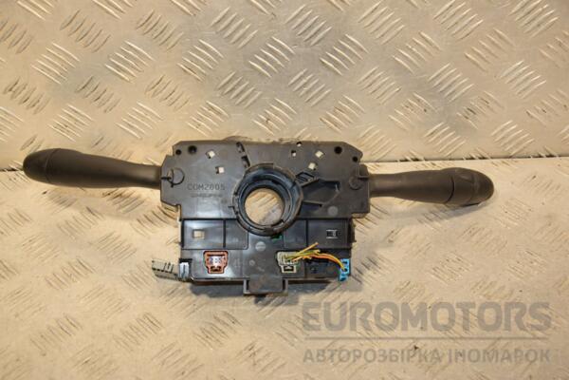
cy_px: 190
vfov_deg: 22.6
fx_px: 948
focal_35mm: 60
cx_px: 284
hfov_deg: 33.4
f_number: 5
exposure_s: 1/200
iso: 800
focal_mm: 40
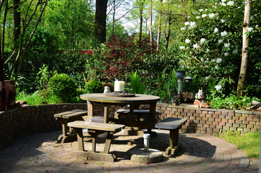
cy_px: 86
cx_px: 130
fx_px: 336
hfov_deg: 42.4
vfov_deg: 28.8
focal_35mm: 46
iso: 100
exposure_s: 1/160
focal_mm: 31
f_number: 4.5
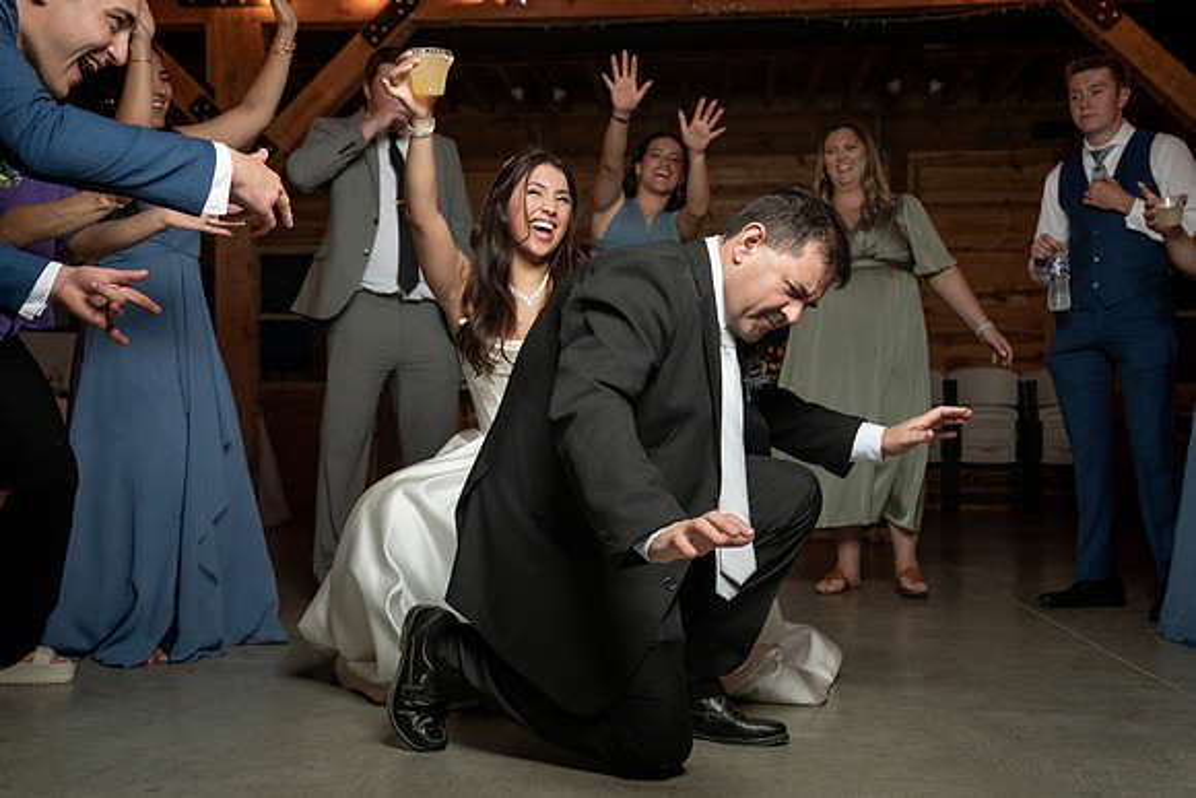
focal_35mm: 36
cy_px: 399
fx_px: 1196
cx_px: 598
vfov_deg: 36.9
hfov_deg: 53.1
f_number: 4
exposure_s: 1/200
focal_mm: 36
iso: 2000
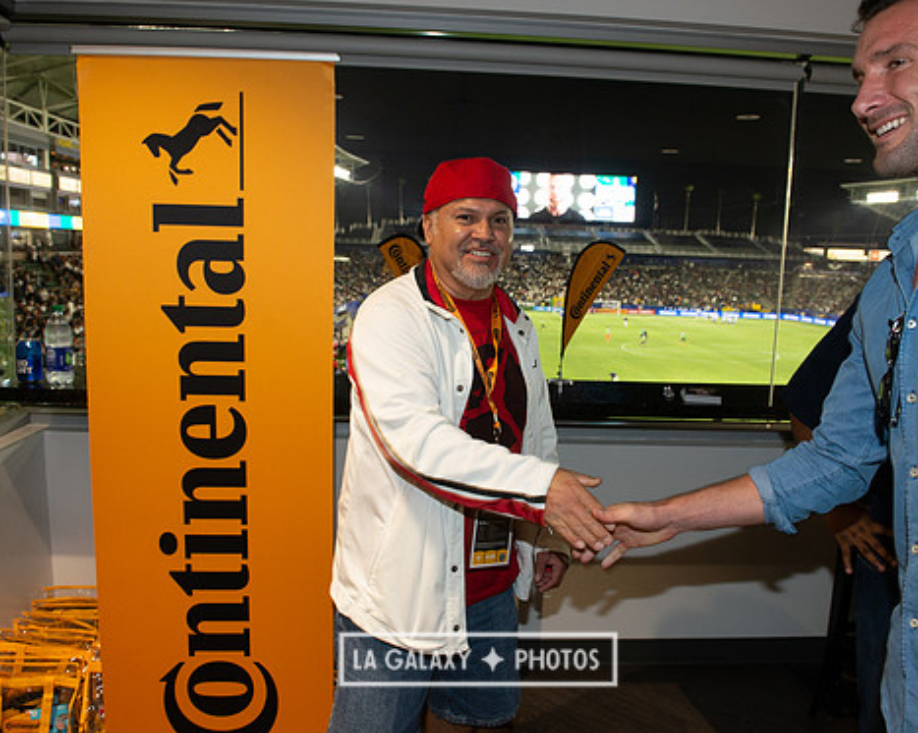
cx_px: 478
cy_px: 365
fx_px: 760
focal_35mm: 28
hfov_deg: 62.2
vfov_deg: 51.5
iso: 640
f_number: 6.3
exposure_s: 1/60
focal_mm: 24
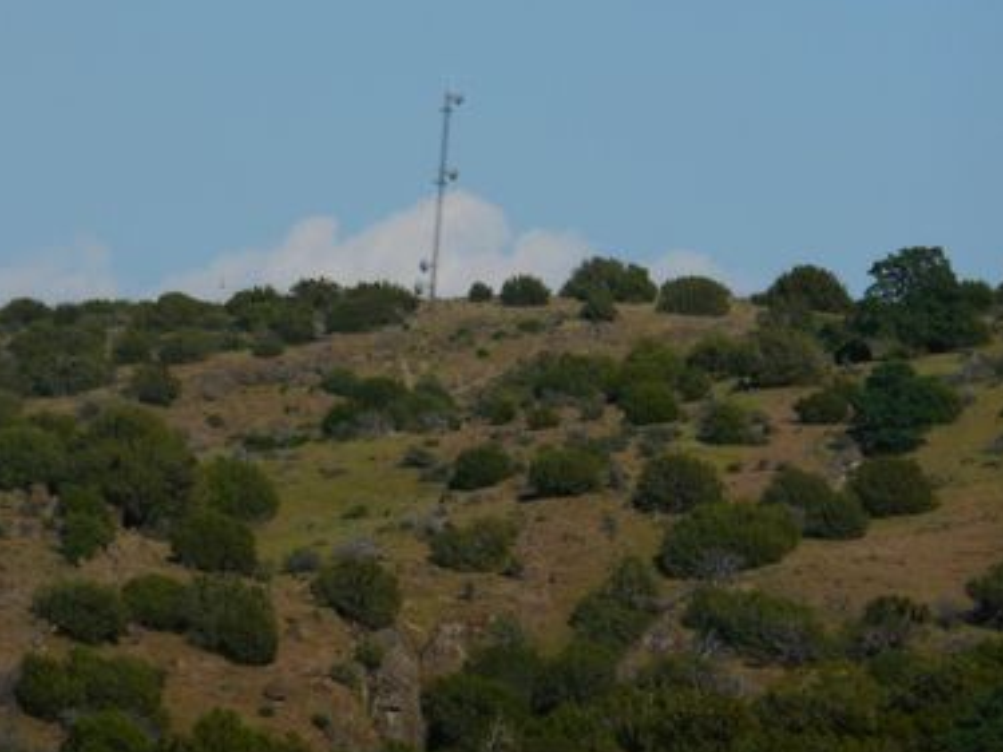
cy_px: 277
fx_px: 11586
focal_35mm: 400
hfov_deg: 5.0
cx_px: 444
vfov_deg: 3.7
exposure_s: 1/800
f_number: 6.5
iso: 125
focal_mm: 54
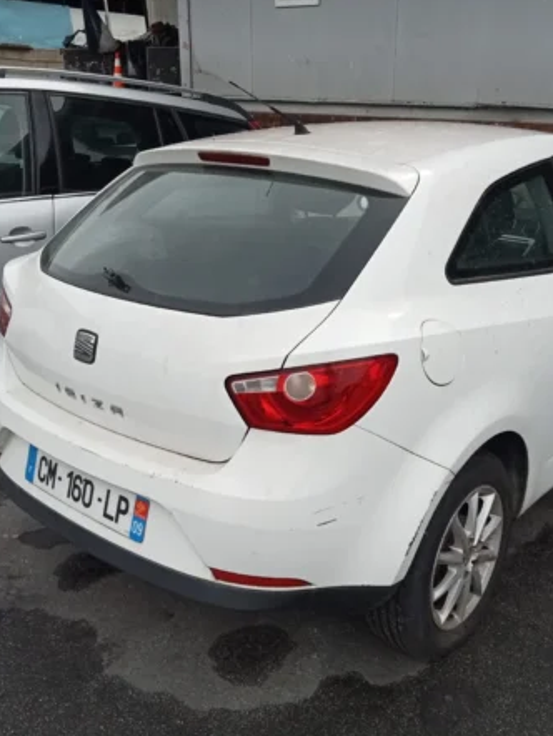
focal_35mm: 38
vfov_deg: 49.0
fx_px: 809
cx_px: 335
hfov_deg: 37.6
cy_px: 370
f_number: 2.2
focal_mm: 3.46
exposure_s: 1/767
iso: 103
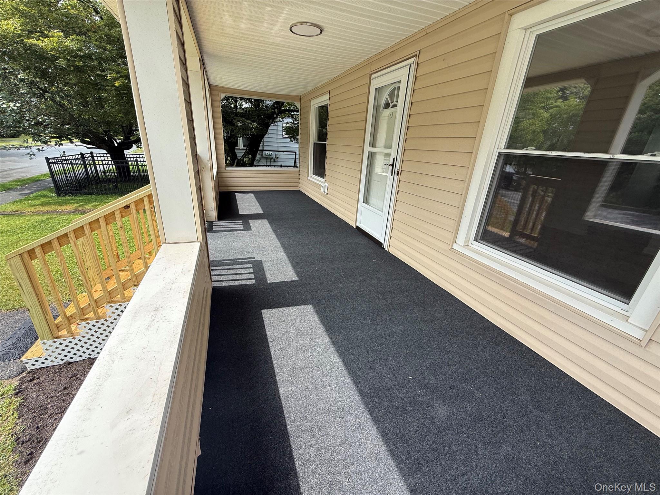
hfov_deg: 102.1
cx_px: 330
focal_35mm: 14
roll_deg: -3.5
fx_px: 267
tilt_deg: -21.0
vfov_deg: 85.7
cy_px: 248
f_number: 2.2
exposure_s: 1/461
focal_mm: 2.22
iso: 50
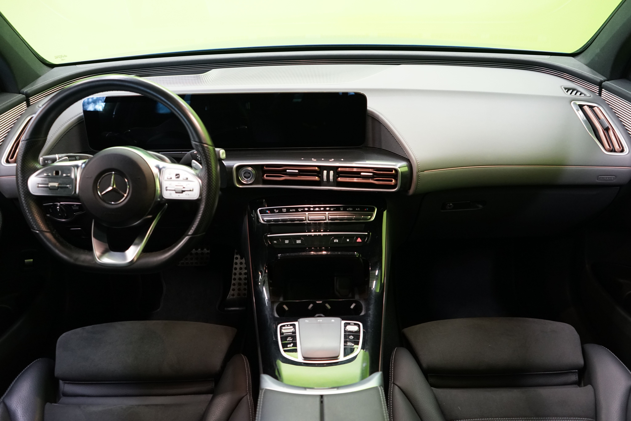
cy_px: 210
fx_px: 508
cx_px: 316
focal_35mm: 29
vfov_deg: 45.0
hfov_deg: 63.7
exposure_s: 1/30
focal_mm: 29
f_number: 4
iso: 2000
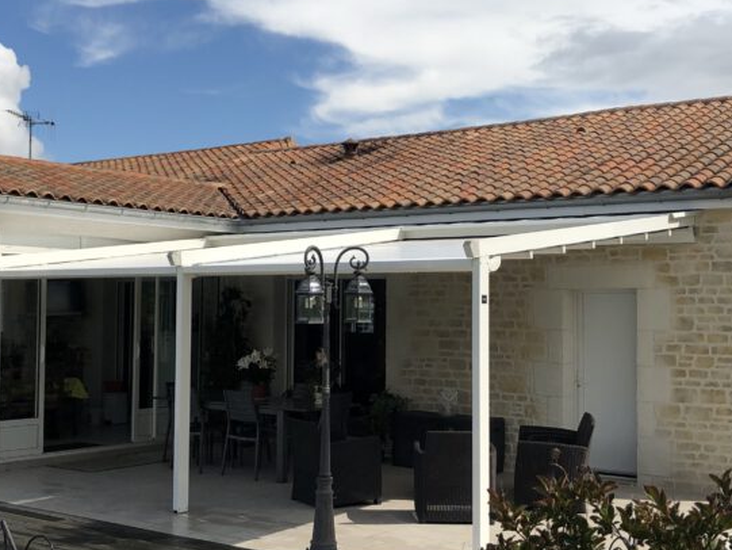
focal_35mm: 53
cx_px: 330
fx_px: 1121
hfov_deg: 36.1
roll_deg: +0.4
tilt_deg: +3.0
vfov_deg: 27.5
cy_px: 282
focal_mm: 3.99
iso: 20
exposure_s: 1/2825
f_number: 1.8
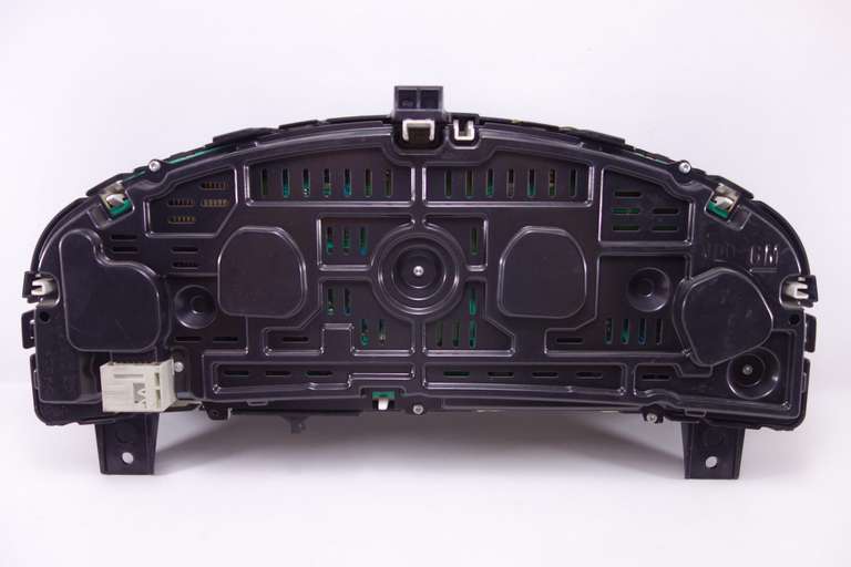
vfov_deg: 46.4
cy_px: 284
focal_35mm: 28
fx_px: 662
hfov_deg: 65.5
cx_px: 426
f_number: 1.8
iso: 125
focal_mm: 10.4
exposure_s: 1/100
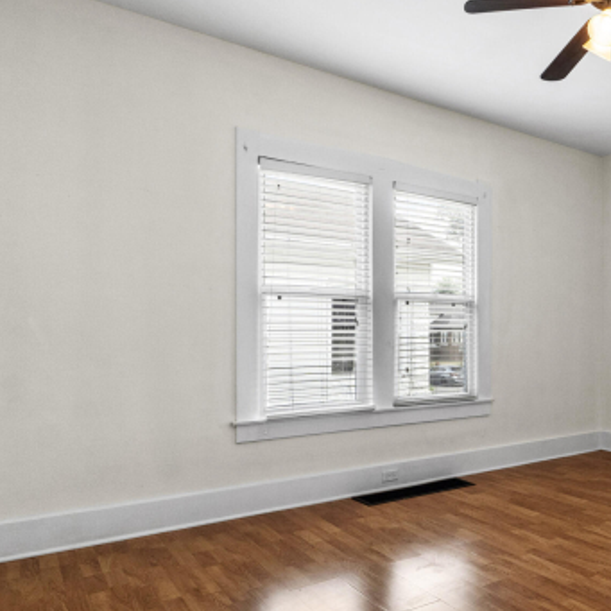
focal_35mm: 28
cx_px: 546
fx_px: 559
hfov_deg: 50.9
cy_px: 333
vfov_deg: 57.2
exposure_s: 1/30
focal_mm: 10
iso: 400
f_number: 8
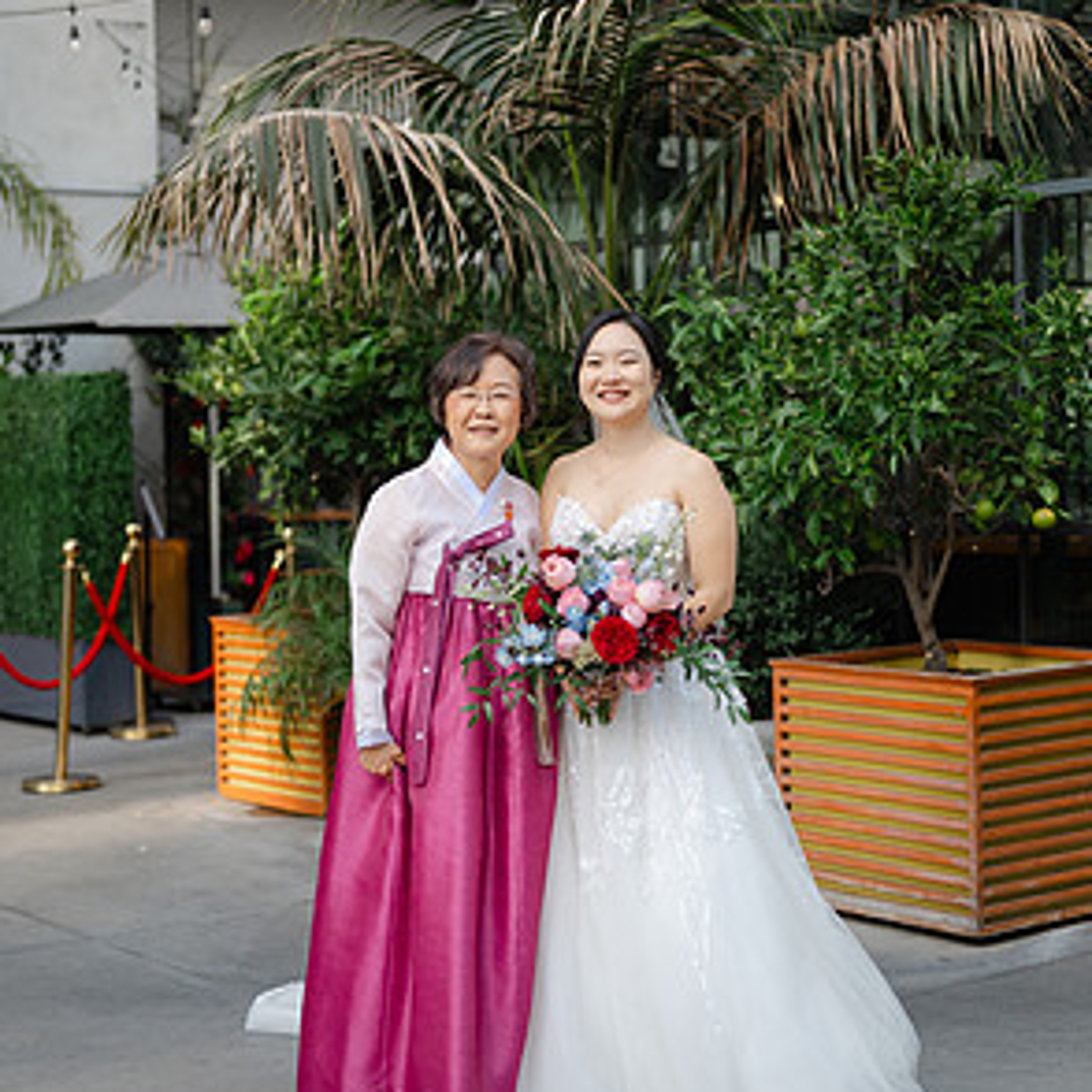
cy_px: 553
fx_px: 2320
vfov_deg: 26.5
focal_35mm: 65
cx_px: 550
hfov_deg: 26.5
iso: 80
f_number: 2
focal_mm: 50
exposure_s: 1/500
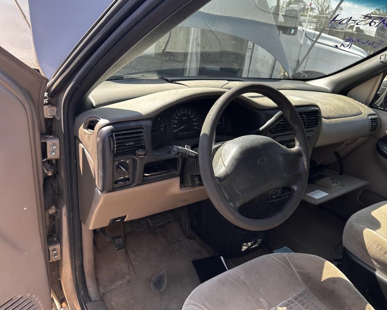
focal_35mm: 26
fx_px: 298
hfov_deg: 66.0
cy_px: 153
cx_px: 192
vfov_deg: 54.9
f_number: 1.78
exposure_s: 1/475
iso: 80
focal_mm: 6.86
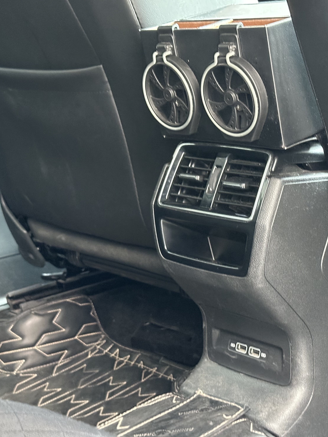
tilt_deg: -13.4
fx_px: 821
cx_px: 250
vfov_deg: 29.8
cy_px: 215
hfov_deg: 22.4
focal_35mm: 65
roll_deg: +1.9
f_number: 1.78
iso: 640
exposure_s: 1/29
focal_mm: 6.86
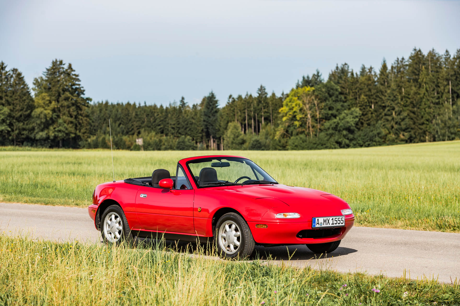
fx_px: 1431
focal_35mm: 112
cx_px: 230
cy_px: 153
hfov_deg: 18.3
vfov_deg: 12.2
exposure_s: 1/200
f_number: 7.1
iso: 100
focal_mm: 112
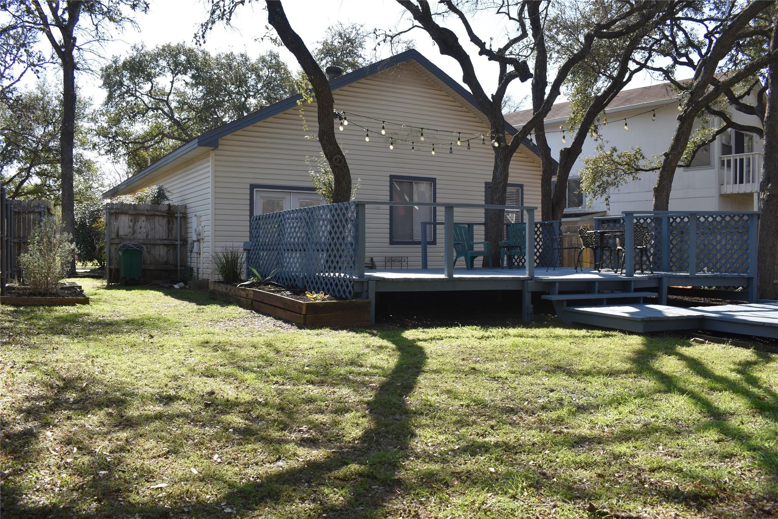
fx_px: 648
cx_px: 389
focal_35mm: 30
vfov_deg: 43.6
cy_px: 260
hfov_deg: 61.9
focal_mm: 20
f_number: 8
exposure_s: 1/125
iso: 100
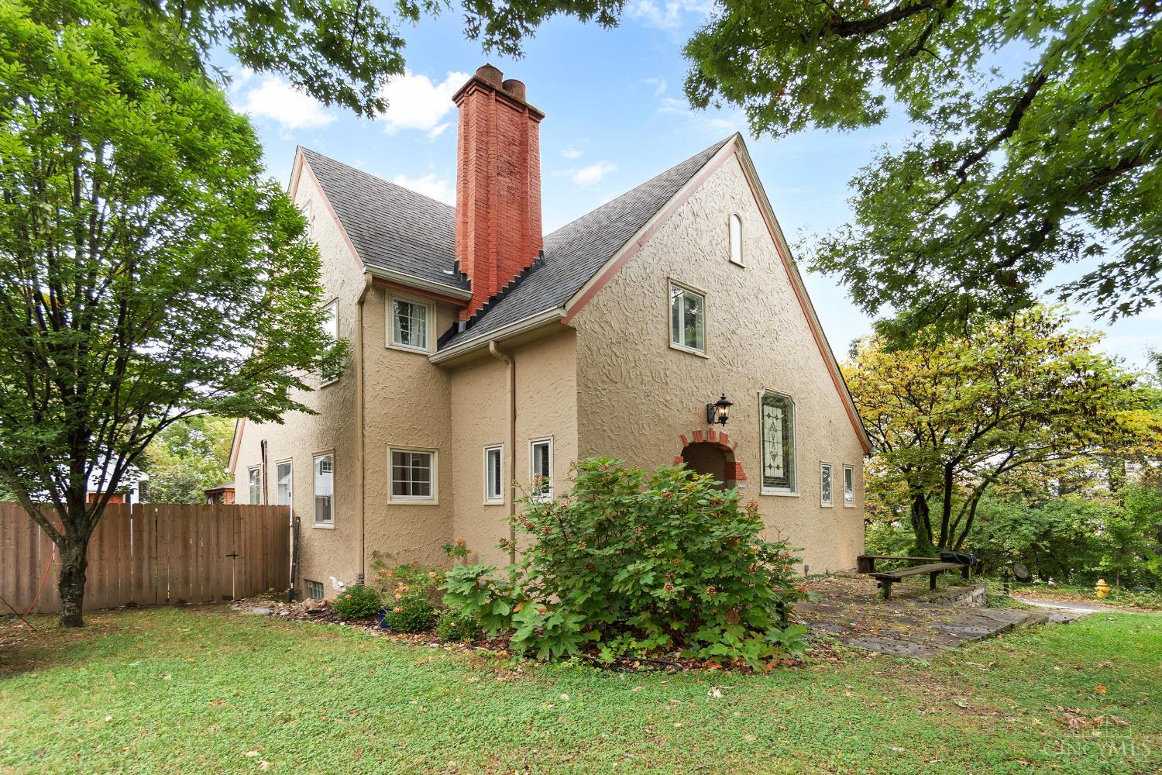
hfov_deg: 100.4
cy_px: 388
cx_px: 581
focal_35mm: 15
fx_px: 484
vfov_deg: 77.3
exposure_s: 1/25
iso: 400
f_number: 4
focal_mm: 10
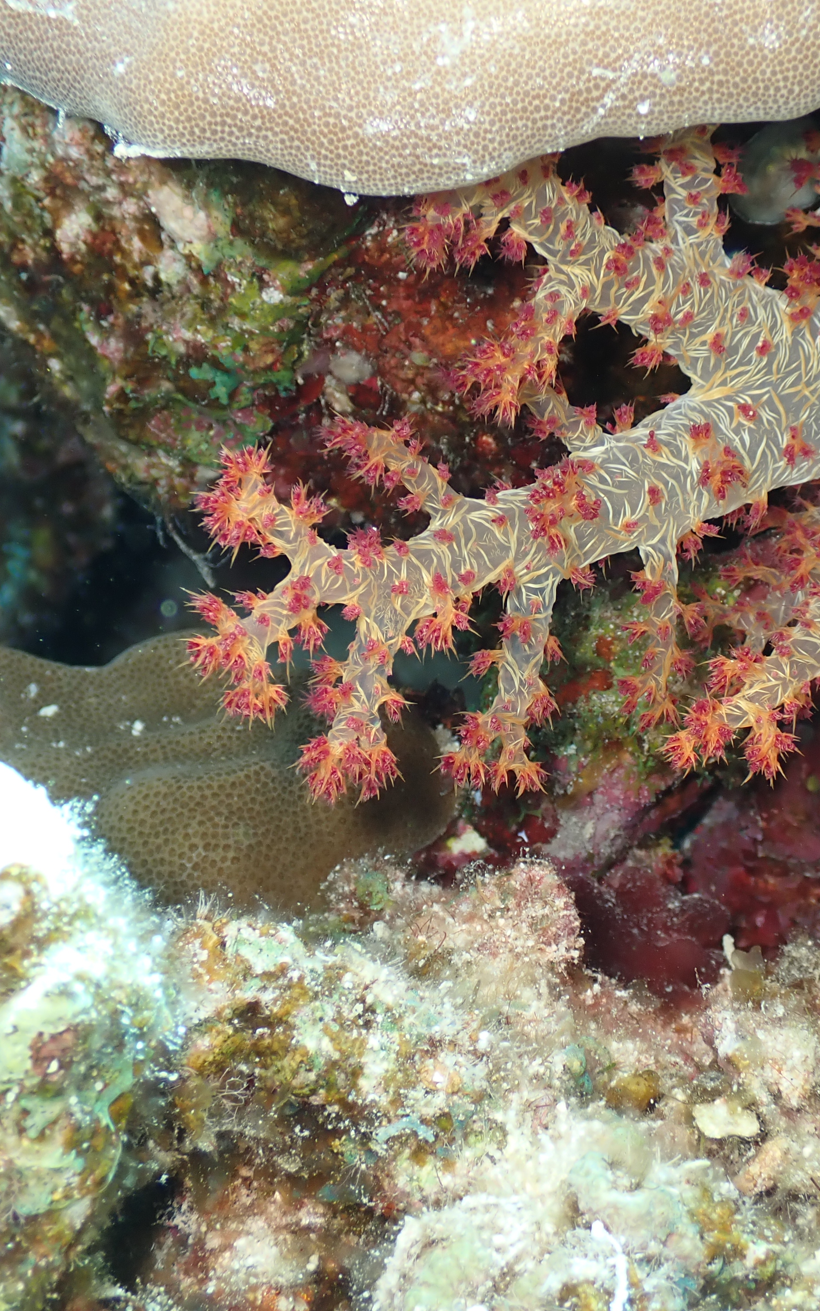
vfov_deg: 30.6
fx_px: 2395
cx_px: 498
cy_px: 652
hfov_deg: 19.4
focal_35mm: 67
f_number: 3.1
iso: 100
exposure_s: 1/160
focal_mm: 8.4
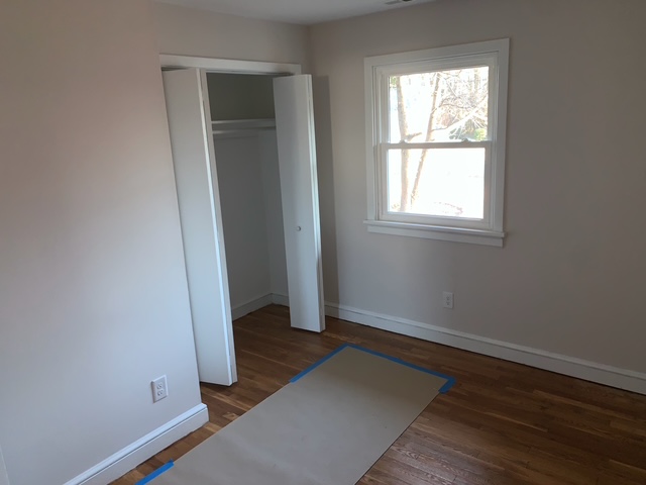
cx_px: 323
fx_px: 485
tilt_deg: -13.4
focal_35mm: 26
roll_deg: +2.5
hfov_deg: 67.3
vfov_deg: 53.1
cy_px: 242
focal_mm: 4.25
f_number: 1.8
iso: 40
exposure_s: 1/17
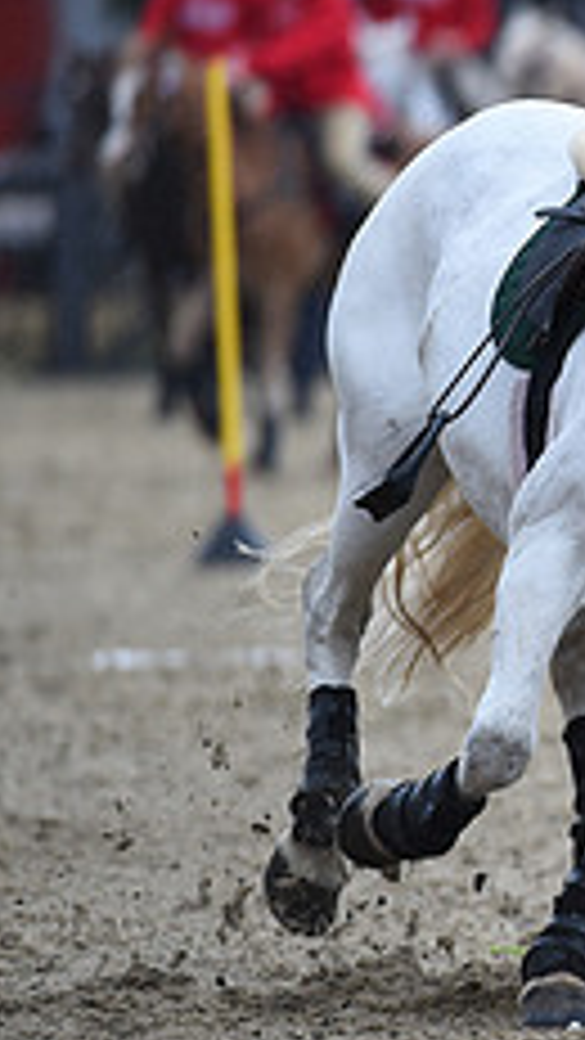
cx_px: 1184
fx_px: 24645
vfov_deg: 2.4
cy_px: 387
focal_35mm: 894
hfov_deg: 1.4
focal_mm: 340
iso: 1100
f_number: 4.5
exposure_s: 1/800
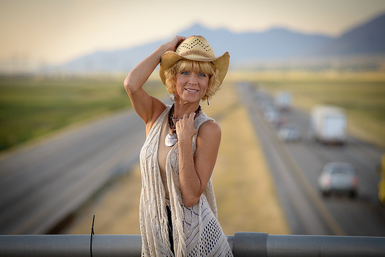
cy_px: 128
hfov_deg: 12.1
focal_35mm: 170
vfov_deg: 8.1
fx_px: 1818
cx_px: 192
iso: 200
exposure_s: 1/640
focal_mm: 155
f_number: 4
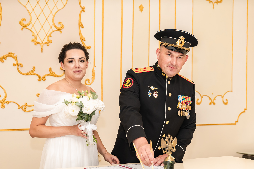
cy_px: 106
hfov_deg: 33.3
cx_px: 154
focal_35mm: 60
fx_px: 423
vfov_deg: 22.6
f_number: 3.5
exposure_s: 1/250
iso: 500
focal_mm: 46
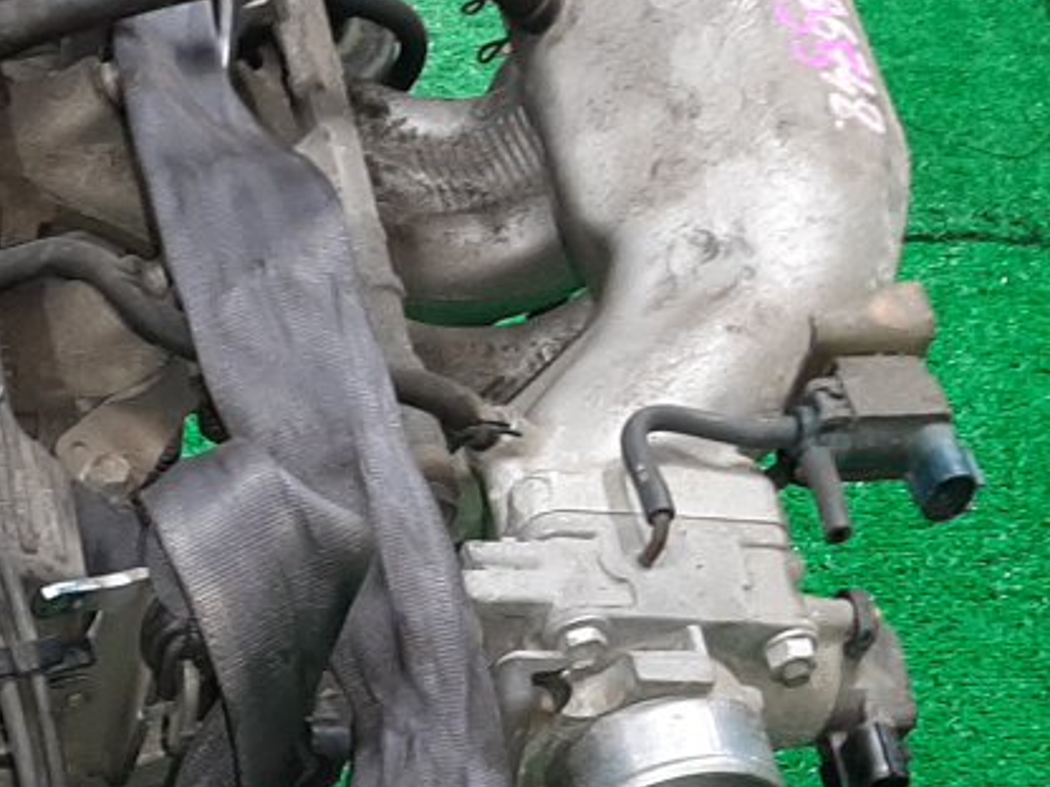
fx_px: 2730
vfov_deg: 15.2
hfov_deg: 20.5
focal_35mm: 90
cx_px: -162
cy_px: 1165
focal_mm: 3.93
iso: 146
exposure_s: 1/50
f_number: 1.7
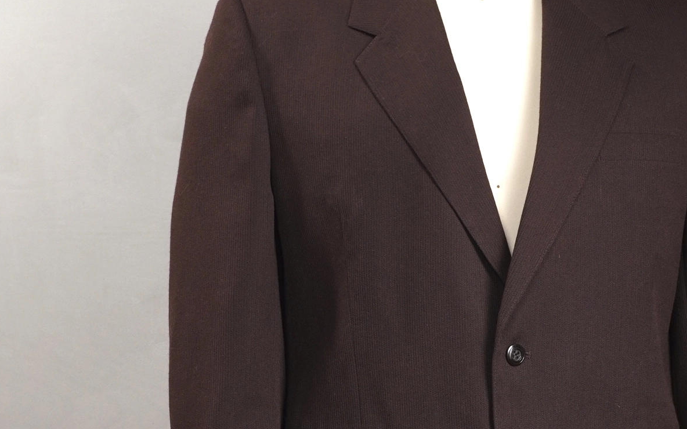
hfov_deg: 17.5
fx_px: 2228
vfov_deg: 10.6
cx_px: 461
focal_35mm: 119
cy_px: 661
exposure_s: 1/50
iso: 400
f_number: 6.3
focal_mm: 32
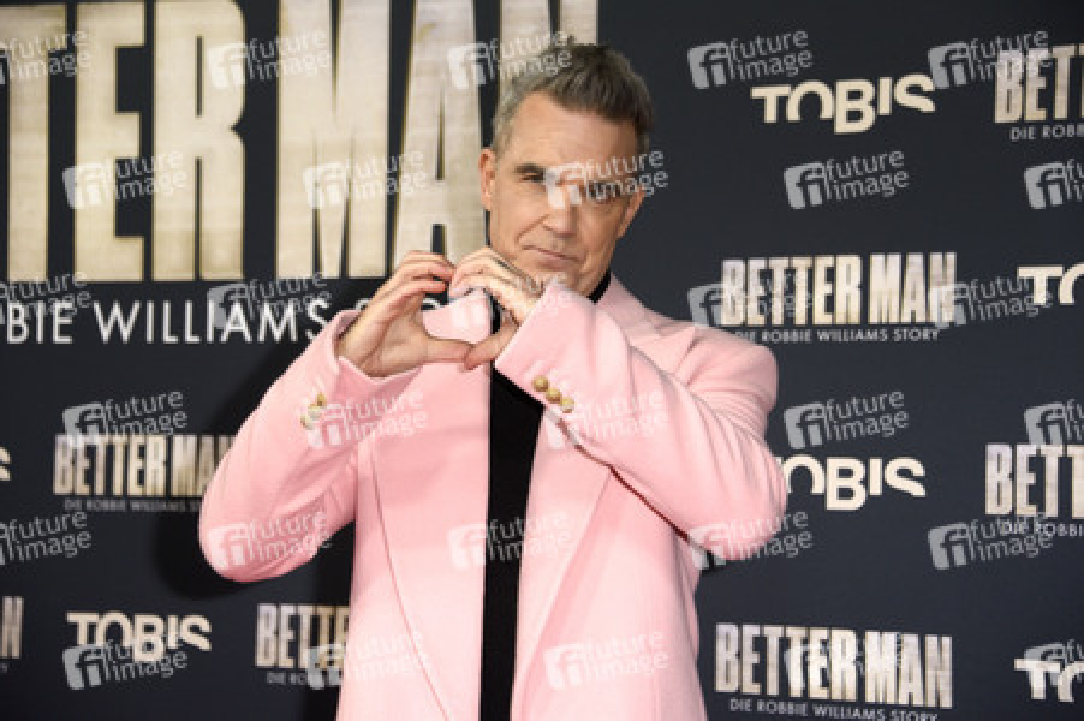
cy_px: 360
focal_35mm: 100
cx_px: 542
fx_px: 3009
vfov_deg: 13.7
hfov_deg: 20.4
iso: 1000
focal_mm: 100
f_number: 5.6
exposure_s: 1/250
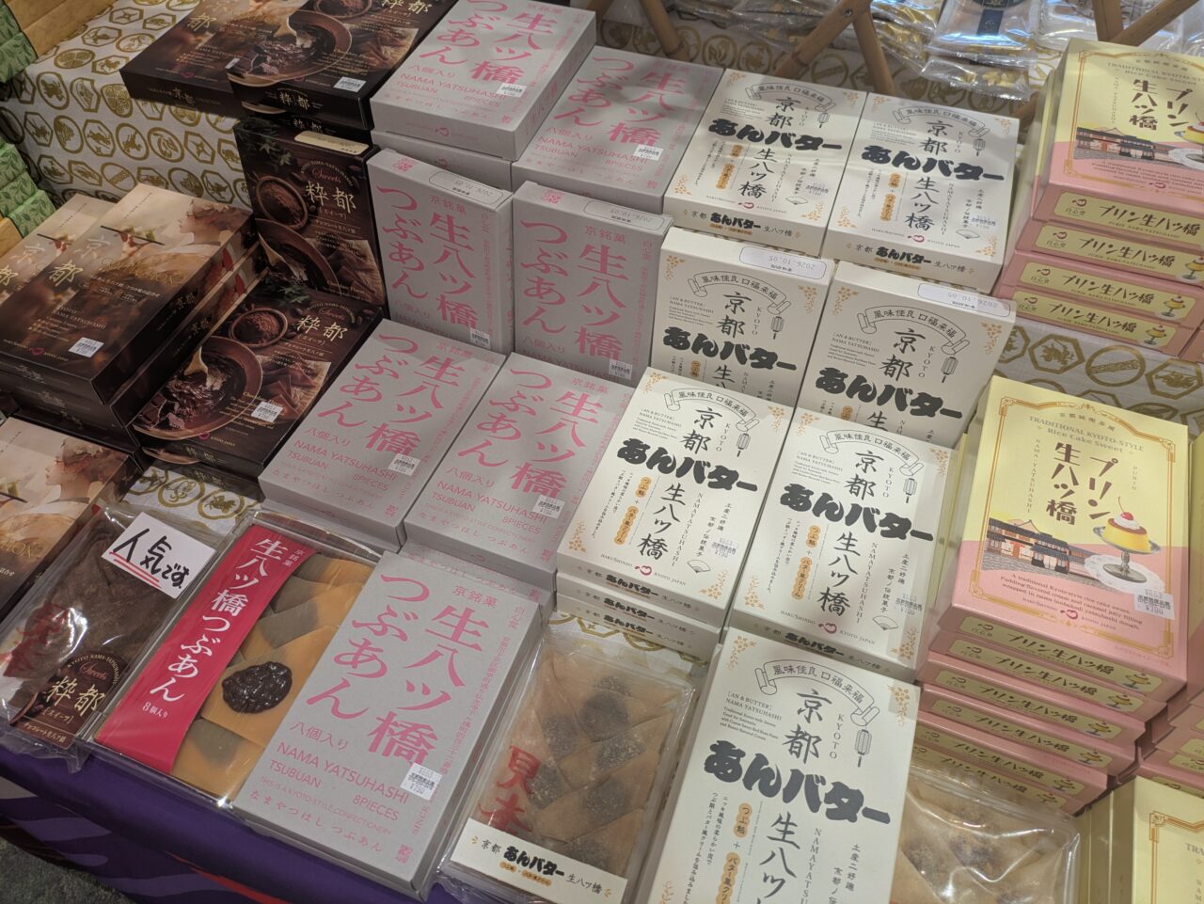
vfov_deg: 54.9
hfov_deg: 69.4
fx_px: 870
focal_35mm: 25
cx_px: 602
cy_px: 452
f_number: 1.89
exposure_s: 1/100
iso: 63
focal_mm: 5.43
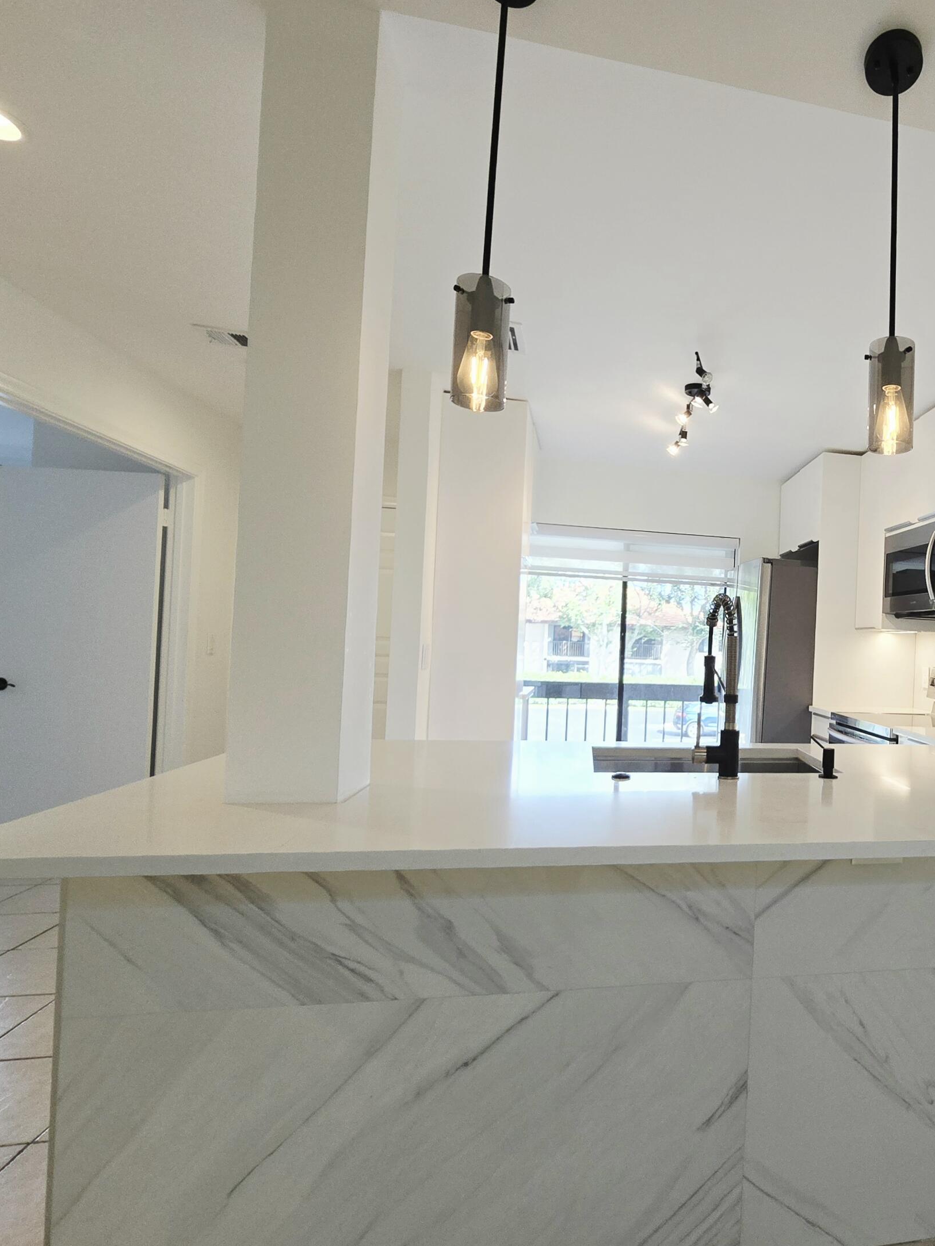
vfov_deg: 87.7
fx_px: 648
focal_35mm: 18
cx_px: 760
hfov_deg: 64.6
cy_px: 644
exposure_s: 1/120
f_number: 2.2
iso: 100
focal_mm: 2.2
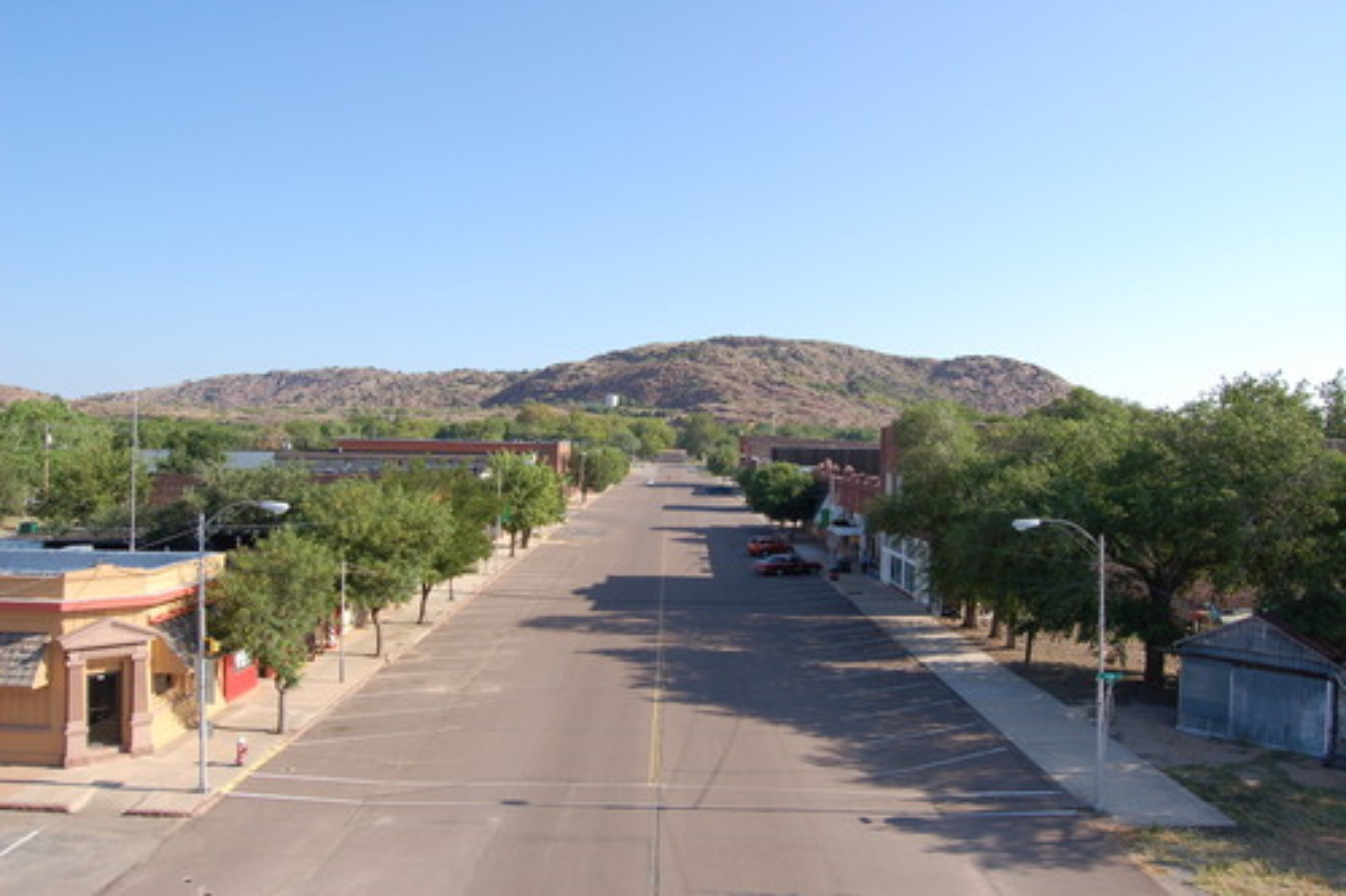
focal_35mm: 27
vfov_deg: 47.9
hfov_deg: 67.4
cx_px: 673
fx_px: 1009
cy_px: 448
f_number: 8
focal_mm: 18
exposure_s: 1/250
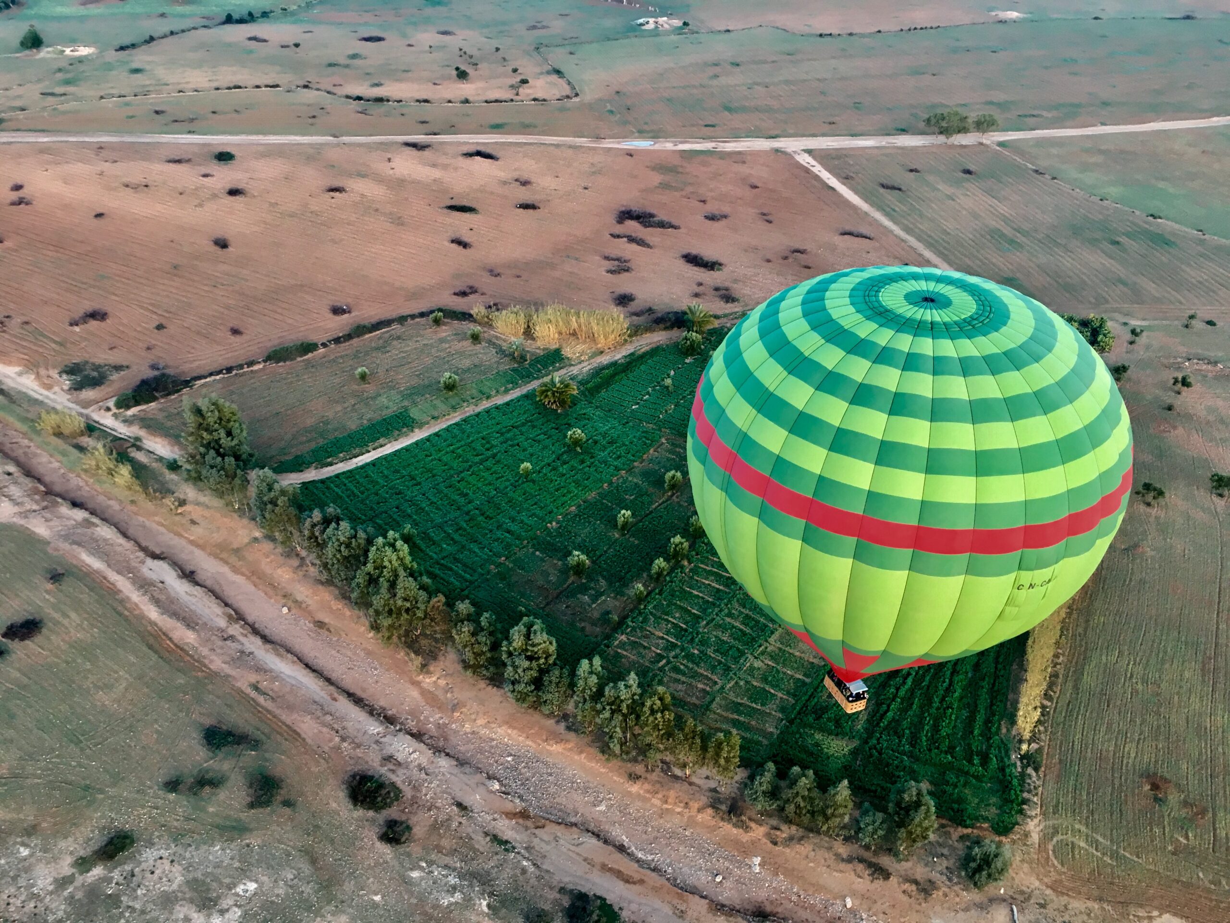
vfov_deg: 48.2
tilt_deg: -34.0
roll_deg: -1.3
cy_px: 462
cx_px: 615
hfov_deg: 61.7
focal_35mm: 29
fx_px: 1030
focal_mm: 4.15
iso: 64
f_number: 2.2
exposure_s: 1/33
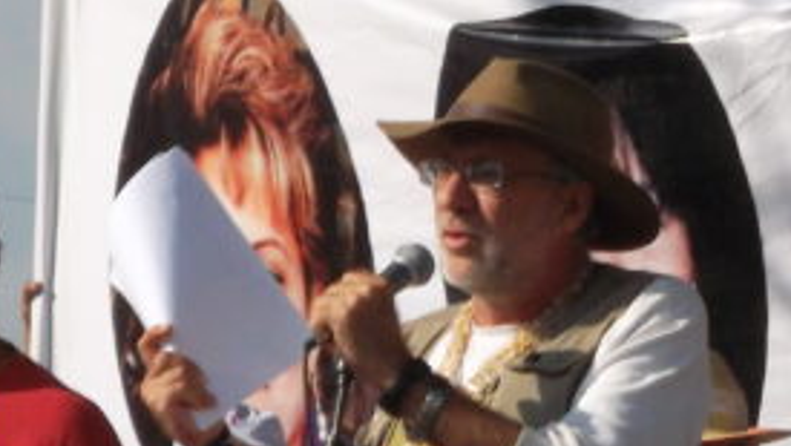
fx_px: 11499
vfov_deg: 2.2
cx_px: 380
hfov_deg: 3.9
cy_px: 20
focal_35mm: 548
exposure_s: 1/400
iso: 80
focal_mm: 24.5
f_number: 5.9
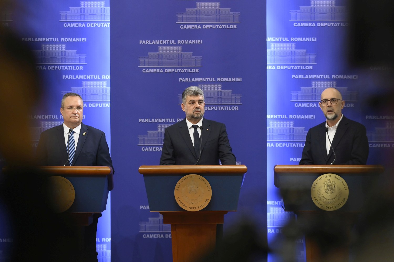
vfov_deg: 10.2
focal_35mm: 135
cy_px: 131
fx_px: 1477
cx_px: 197
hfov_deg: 15.2
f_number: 3.5
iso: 4000
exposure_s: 1/400
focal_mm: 135
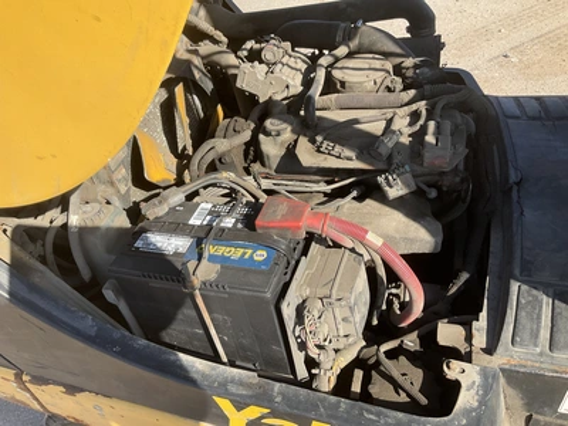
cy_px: 213
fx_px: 476
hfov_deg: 61.7
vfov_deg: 48.2
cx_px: 284
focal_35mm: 29
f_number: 1.8
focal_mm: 3
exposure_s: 1/635
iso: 25
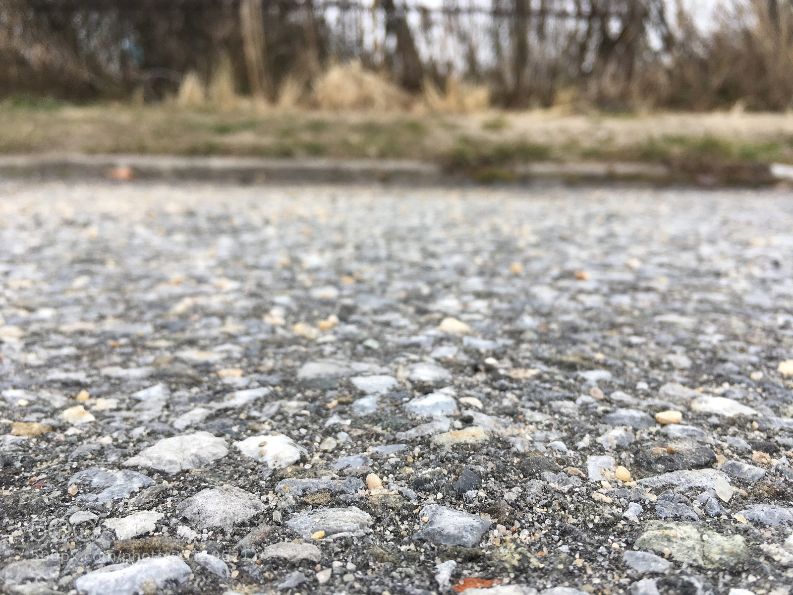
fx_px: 664
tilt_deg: -13.4
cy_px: 298
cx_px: 396
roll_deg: +1.4
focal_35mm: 29
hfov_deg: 61.7
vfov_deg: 48.2
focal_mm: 4.15
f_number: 2.2
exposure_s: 1/259
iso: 25
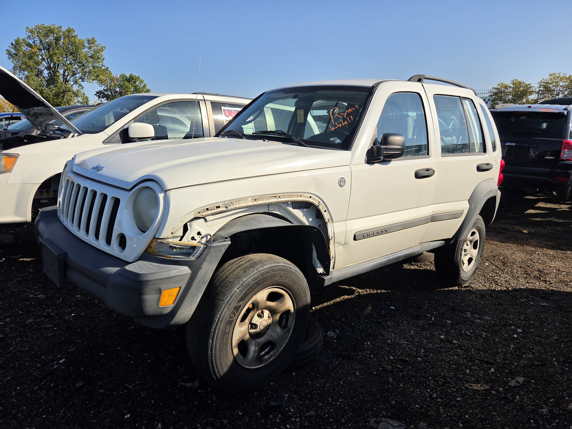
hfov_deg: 73.9
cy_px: 214
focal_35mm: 23
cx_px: 286
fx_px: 380
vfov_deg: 58.9
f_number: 1.8
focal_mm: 5.4
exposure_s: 1/6836
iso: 80
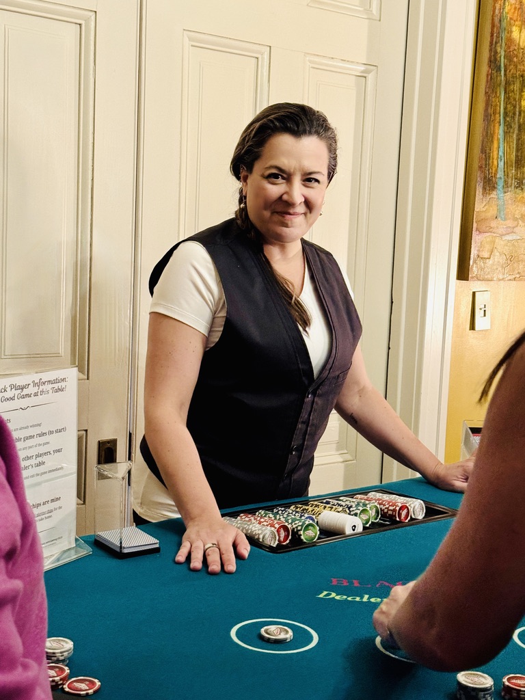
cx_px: 262
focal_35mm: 48
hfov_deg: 30.3
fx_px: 971
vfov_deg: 39.7
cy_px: 350
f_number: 1.78
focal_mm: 6.76
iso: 500
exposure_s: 1/40
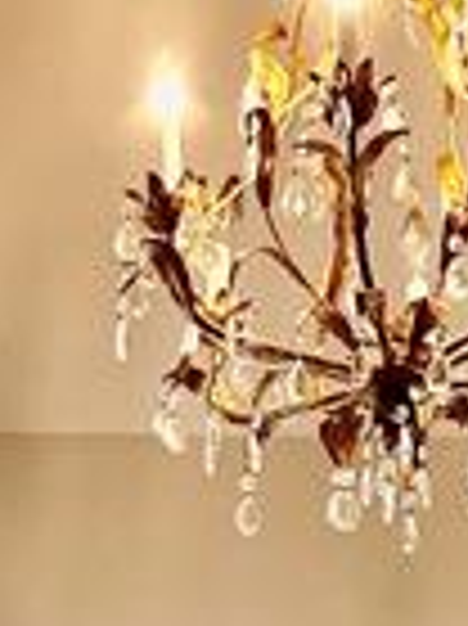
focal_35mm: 144
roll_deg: +0.0
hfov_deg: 10.3
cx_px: 198
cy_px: 1581
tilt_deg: +5.5
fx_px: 2600
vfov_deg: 11.1
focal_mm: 5.7
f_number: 1.5
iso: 64
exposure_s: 1/120
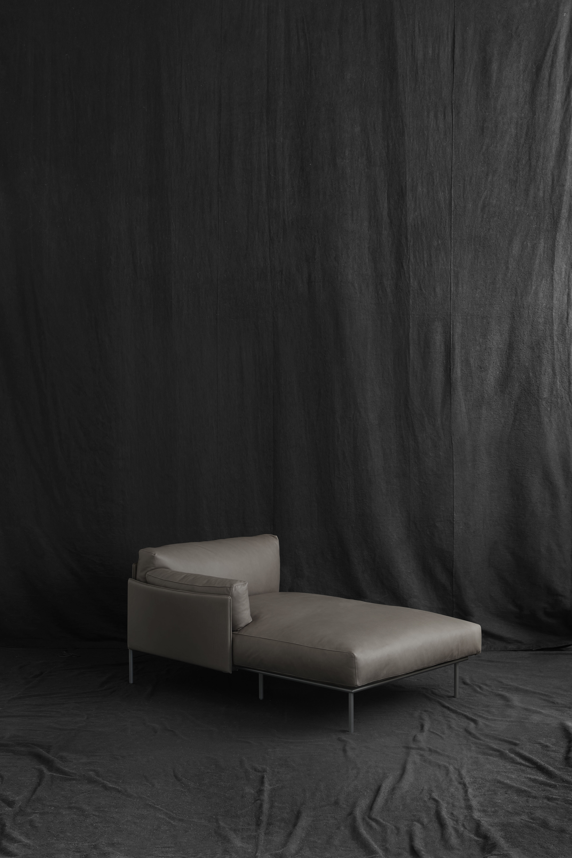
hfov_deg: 26.5
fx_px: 1215
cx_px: 286
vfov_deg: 38.9
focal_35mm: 51
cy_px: 429
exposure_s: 1/2
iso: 100
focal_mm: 51
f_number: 11
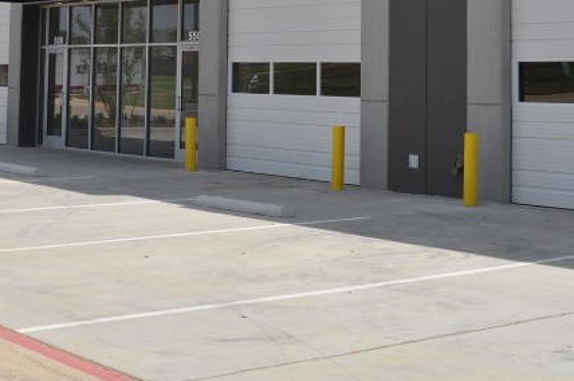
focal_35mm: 73
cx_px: 255
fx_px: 1162
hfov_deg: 27.7
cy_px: -32
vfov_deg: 18.0
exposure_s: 1/500
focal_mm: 18
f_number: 10
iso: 200
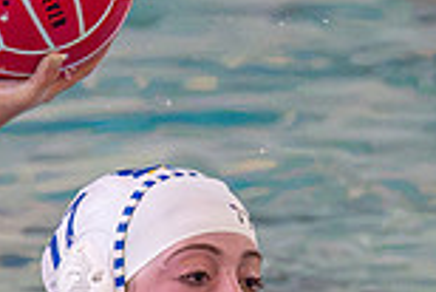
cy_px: 410
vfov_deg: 1.5
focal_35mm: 889
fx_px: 10777
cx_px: 374
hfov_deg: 2.3
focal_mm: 165
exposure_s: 1/1000
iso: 25600
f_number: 4
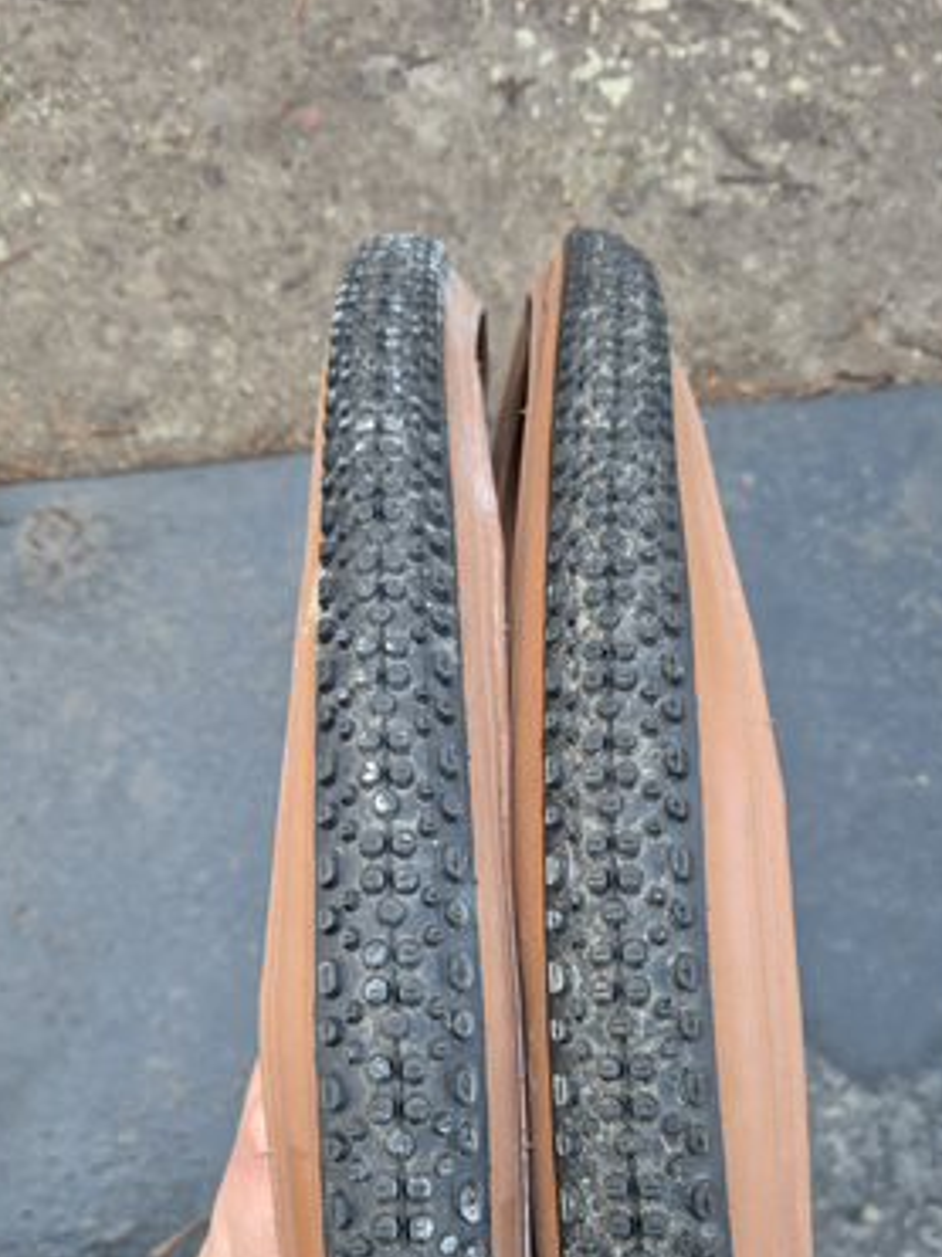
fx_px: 1125
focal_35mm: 31
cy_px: 728
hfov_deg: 45.4
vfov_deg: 58.1
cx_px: 483
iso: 640
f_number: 1.8
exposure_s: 1/100
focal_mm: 5.4
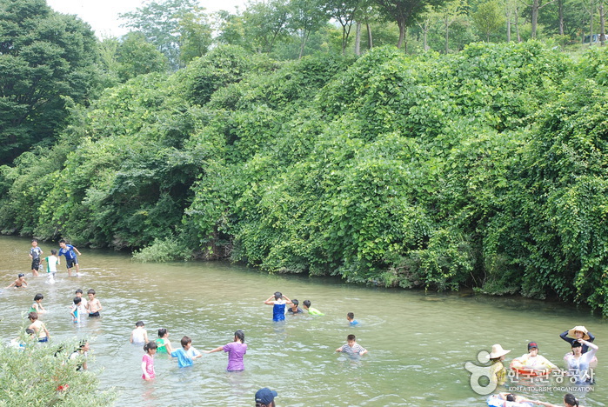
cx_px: 304
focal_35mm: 52
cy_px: 204
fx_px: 888
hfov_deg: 37.8
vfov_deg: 25.8
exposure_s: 1/160
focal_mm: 35
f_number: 6.3
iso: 200
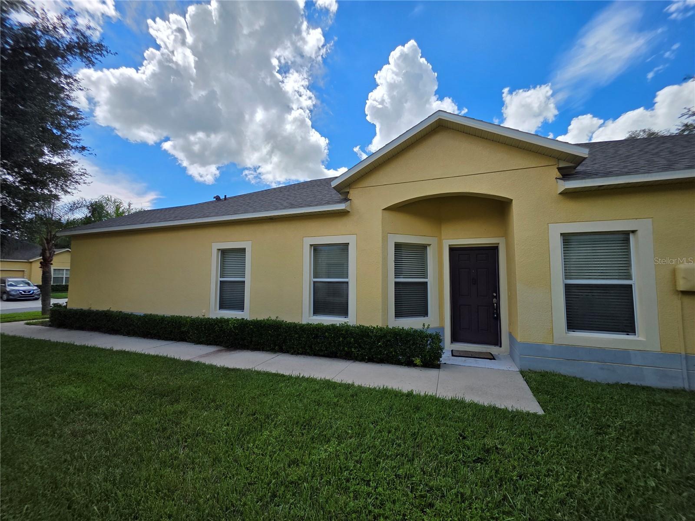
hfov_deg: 106.2
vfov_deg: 89.9
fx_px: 261
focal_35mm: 13
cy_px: 260
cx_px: 348
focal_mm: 2.2
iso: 40
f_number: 1.9
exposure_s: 1/2128
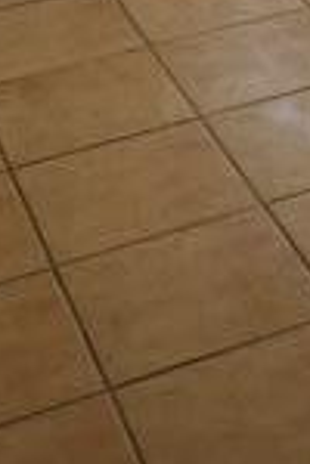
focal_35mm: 129
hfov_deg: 10.3
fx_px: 1666
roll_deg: +2.8
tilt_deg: -16.0
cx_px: 446
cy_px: -244
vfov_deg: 14.7
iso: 64
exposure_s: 1/4
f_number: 2.2
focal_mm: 4.15
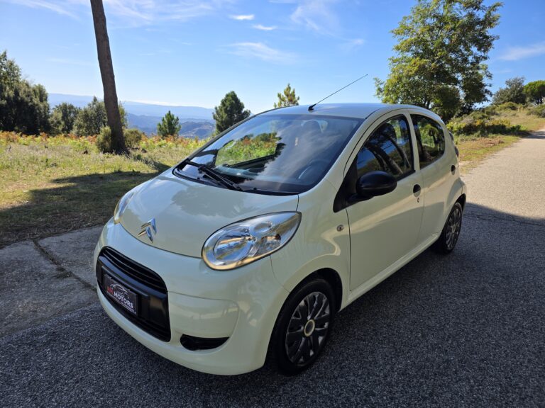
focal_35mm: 23
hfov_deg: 73.9
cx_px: 272
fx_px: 362
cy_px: 204
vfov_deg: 58.9
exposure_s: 1/3788
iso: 80
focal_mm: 6.3
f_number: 1.7
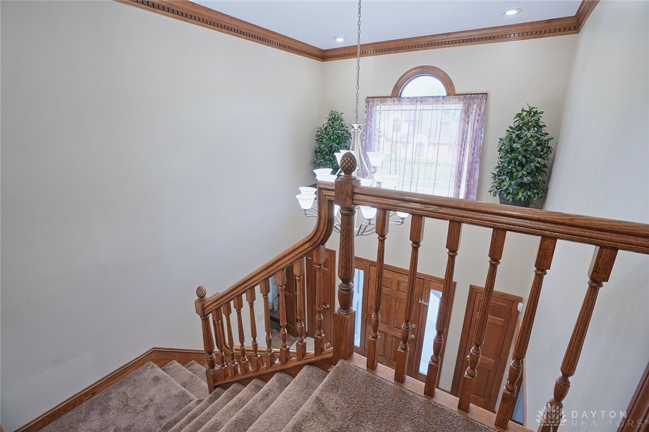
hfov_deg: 96.8
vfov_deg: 73.7
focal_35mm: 16
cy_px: 216
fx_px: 288
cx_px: 324
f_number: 7.1
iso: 400
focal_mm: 16
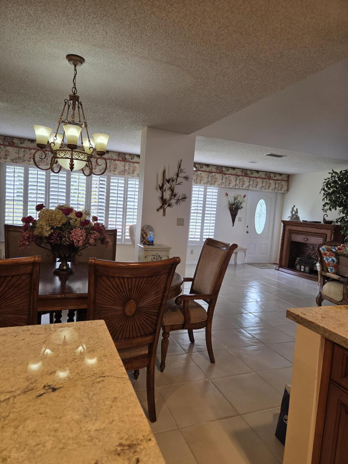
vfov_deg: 73.9
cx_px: 174
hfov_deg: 58.9
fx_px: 308
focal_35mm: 23
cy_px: 232
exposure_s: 1/120
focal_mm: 5.4
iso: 160
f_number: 1.8
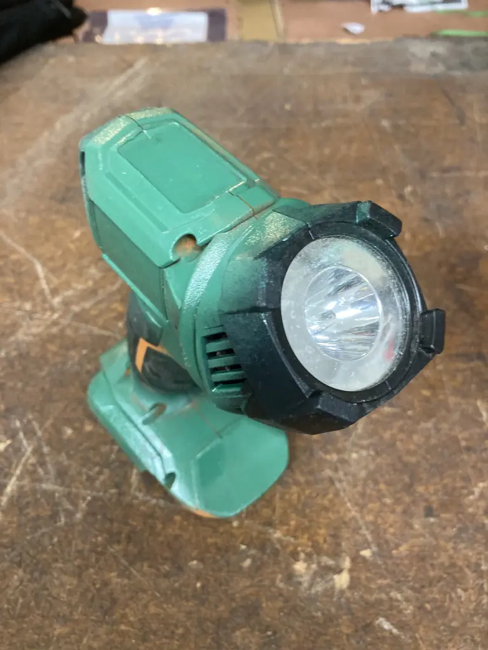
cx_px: 244
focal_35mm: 28
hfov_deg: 49.7
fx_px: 526
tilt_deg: -47.5
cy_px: 325
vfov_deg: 63.4
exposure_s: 1/33
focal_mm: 3.99
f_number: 1.8
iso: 250
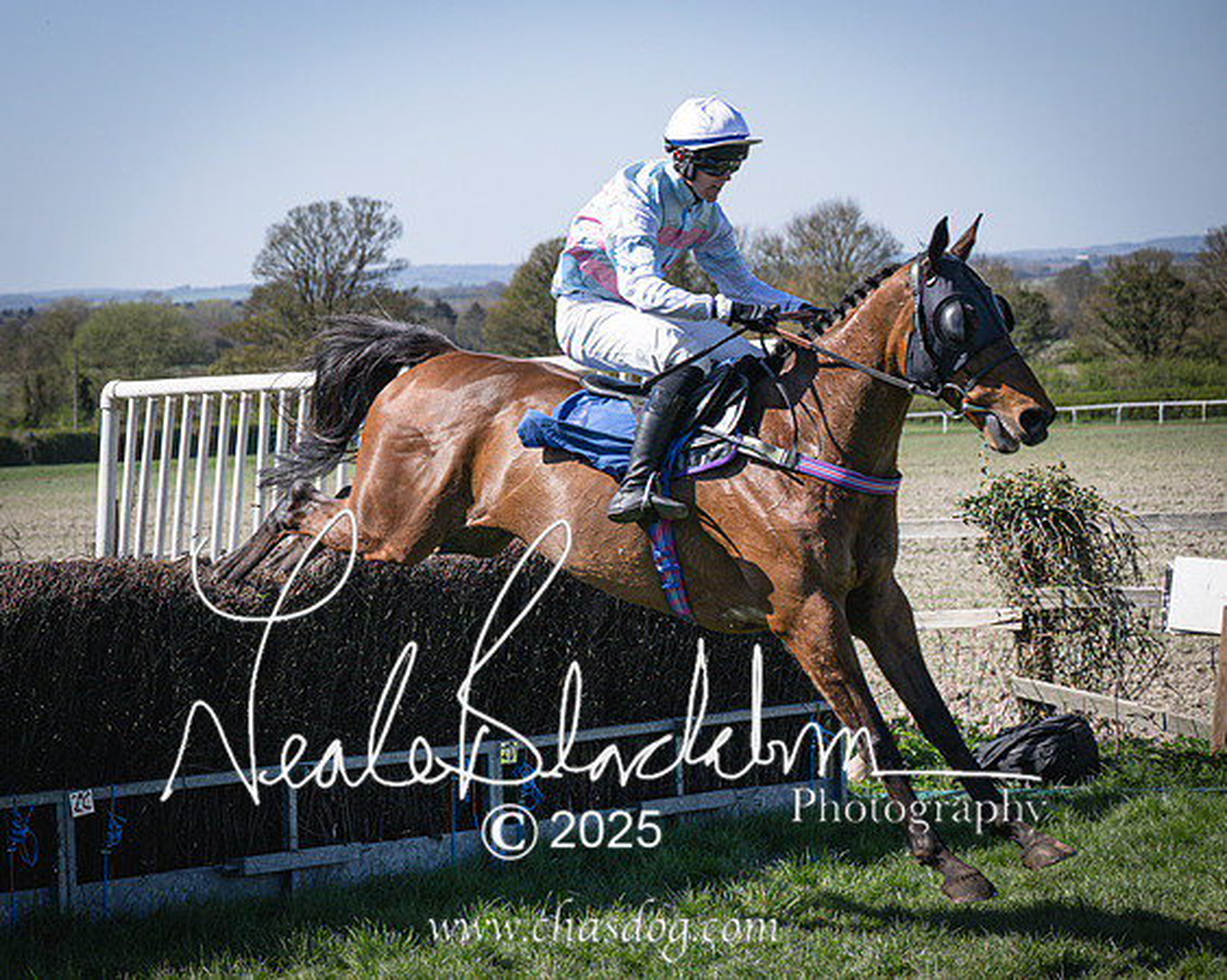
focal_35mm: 121
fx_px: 4400
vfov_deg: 12.7
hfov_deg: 15.7
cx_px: 103
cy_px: 590
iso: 220
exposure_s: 1/2000
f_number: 5
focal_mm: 70
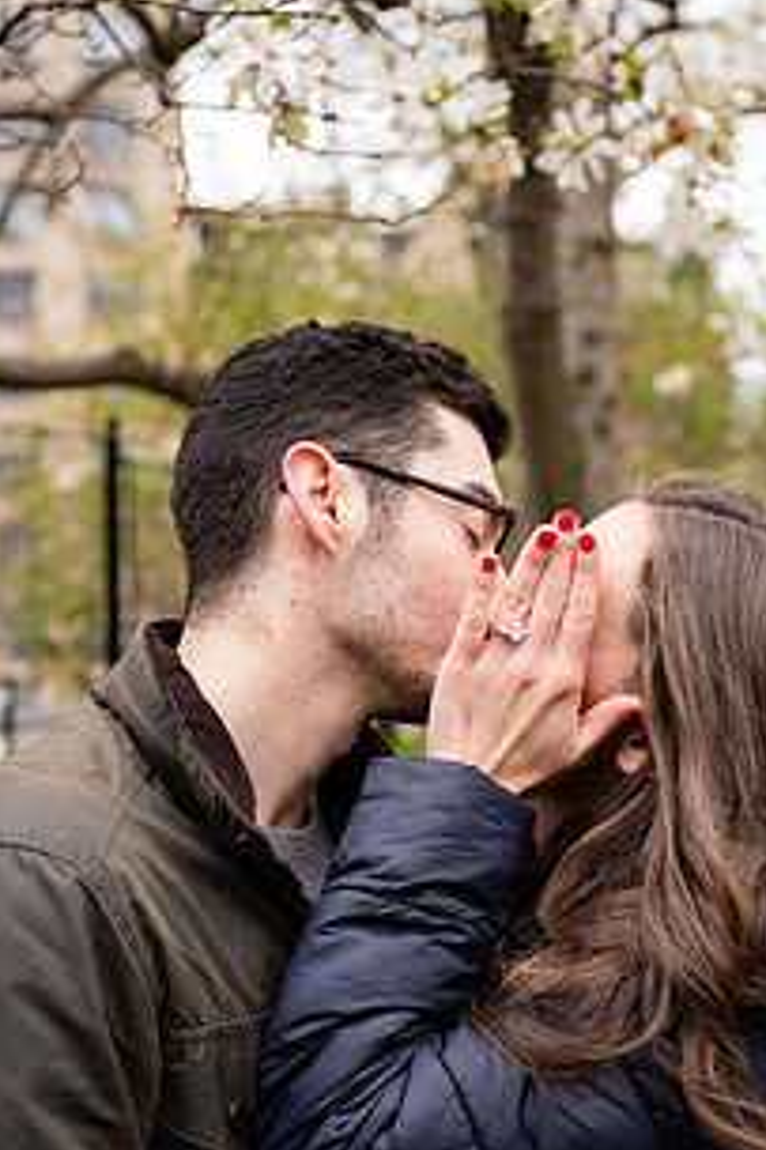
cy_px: 830
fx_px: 1885
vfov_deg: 33.4
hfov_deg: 23.0
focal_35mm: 59
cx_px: 372
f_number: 3.2
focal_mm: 40
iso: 400
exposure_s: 1/200
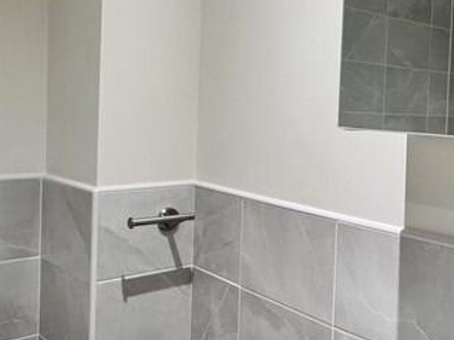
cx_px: 334
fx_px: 590
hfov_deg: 41.0
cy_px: 129
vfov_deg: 32.0
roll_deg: -2.1
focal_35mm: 45
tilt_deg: -2.0
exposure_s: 1/100
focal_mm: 2.22
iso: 200
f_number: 2.2
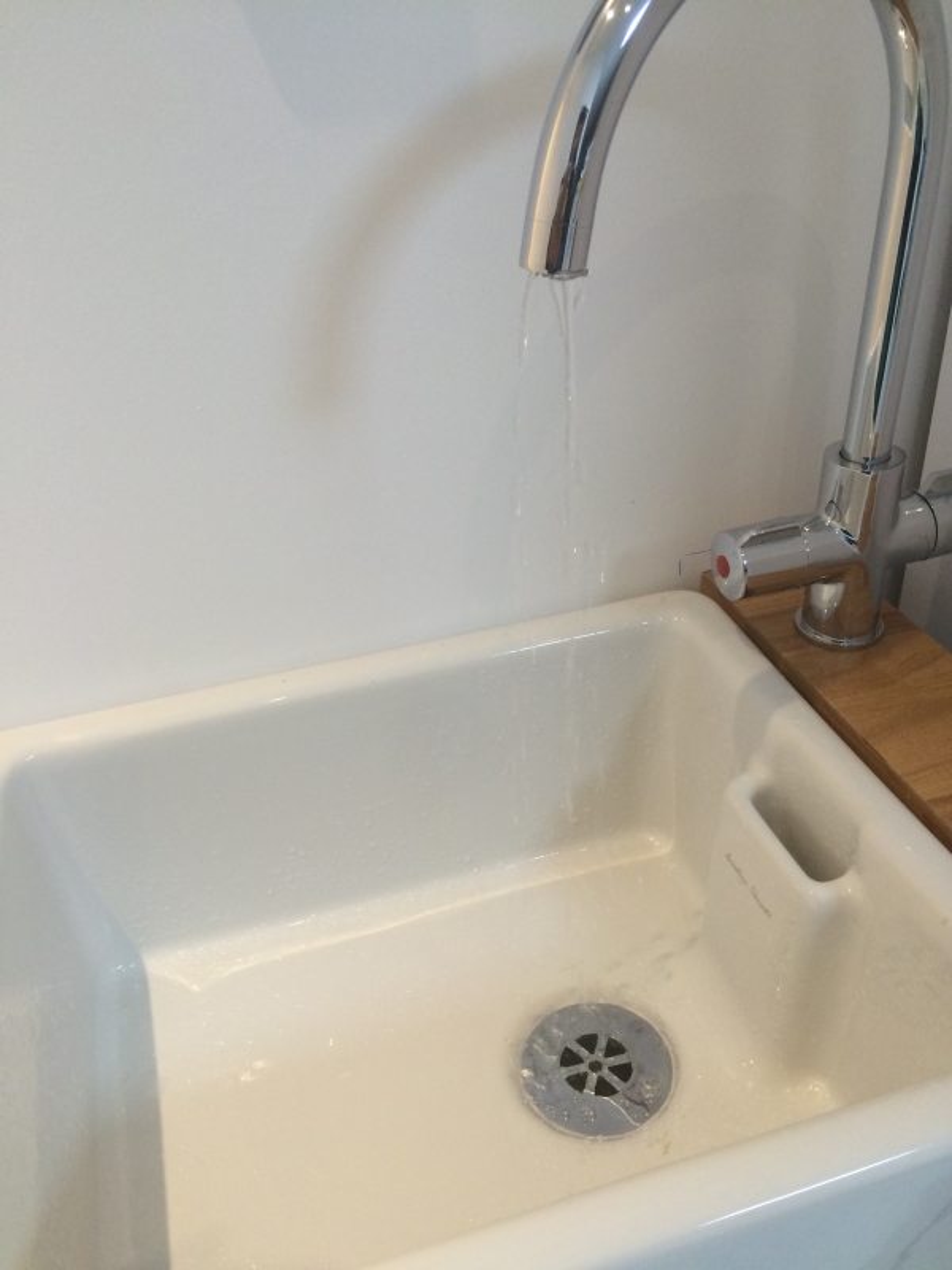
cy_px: 635
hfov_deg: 48.2
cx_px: 476
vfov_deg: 61.7
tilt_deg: -35.3
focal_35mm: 29
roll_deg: +3.1
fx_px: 1063
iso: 64
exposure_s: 1/33
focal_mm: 4.15
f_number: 2.2
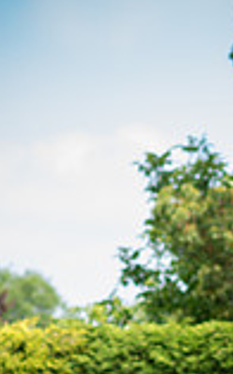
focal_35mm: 248
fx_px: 2522
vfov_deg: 8.4
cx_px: 166
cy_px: 467
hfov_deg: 5.3
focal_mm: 85
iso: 100
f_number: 2
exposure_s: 1/1000
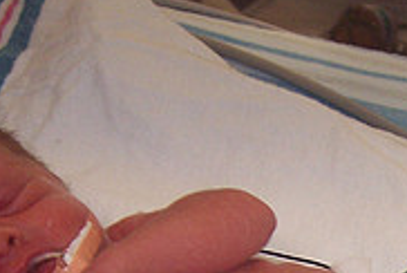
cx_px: 246
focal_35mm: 129
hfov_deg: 15.8
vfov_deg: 10.3
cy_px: 404
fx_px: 1461
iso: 140
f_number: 2.8
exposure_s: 1/60
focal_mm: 8
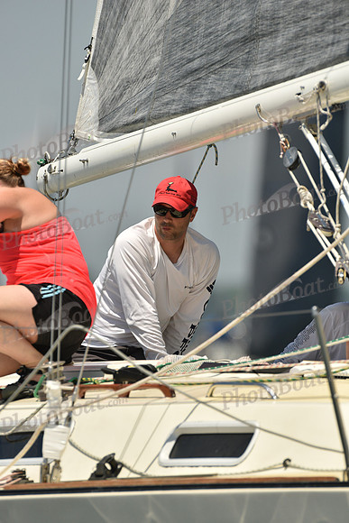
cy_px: 262
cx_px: 174
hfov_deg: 2.3
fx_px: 8719
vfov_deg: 3.4
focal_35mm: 600
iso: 320
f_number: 6.3
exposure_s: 1/3200
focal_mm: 600
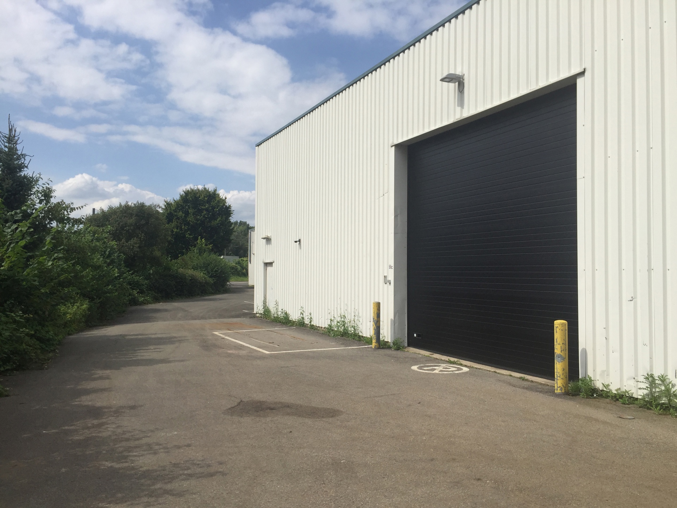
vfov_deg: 48.2
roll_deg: -0.8
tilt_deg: +2.4
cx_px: 338
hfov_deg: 61.7
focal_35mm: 29
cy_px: 254
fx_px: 567
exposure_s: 1/3049
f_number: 2.2
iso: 32
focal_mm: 4.15
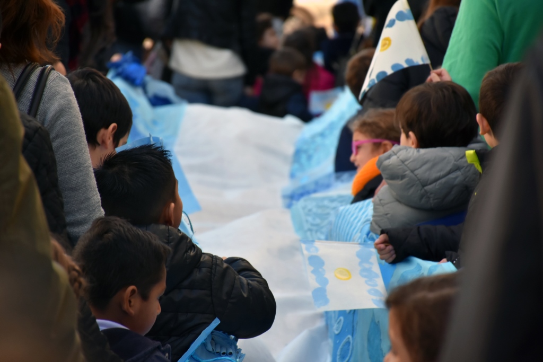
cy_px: 181
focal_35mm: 210
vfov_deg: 6.5
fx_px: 3168
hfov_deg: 9.8
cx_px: 272
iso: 800
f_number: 5.6
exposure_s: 1/400
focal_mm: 140
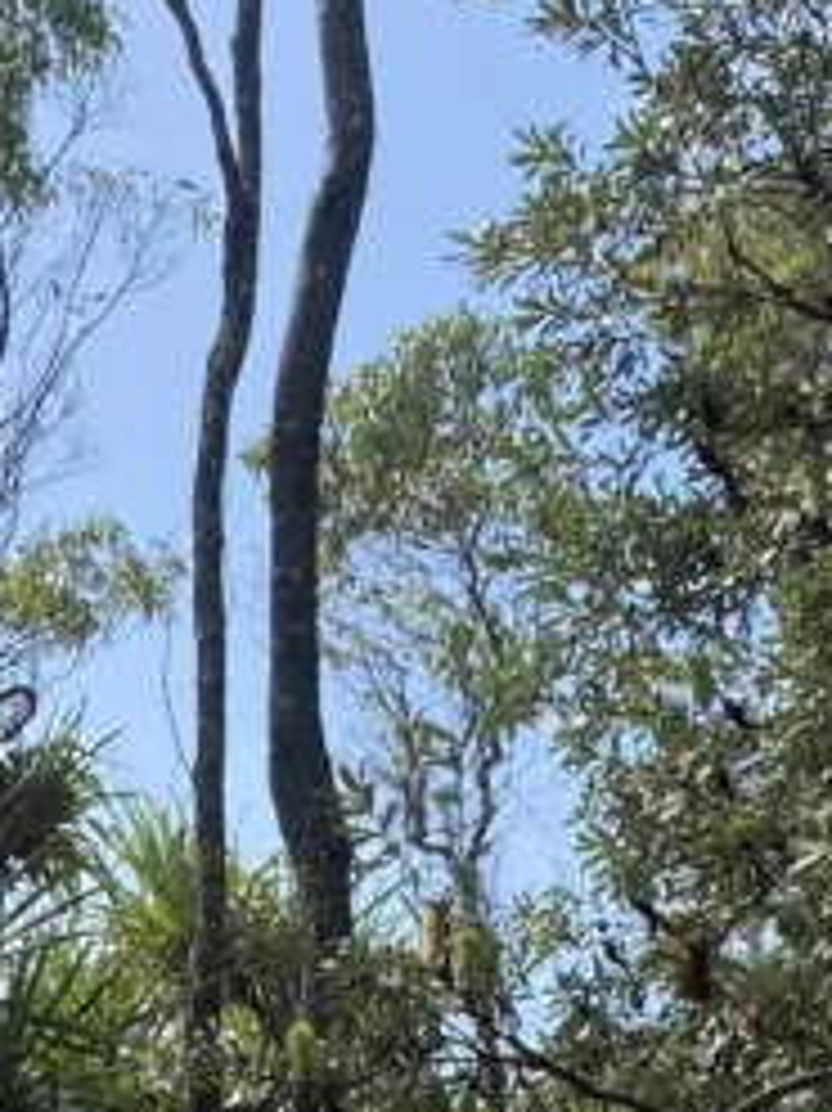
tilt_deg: +4.8
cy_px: 1360
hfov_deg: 13.7
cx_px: 351
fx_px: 3464
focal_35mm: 108
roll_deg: -3.9
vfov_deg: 17.3
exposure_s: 1/1779
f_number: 1.8
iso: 32
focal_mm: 4.25
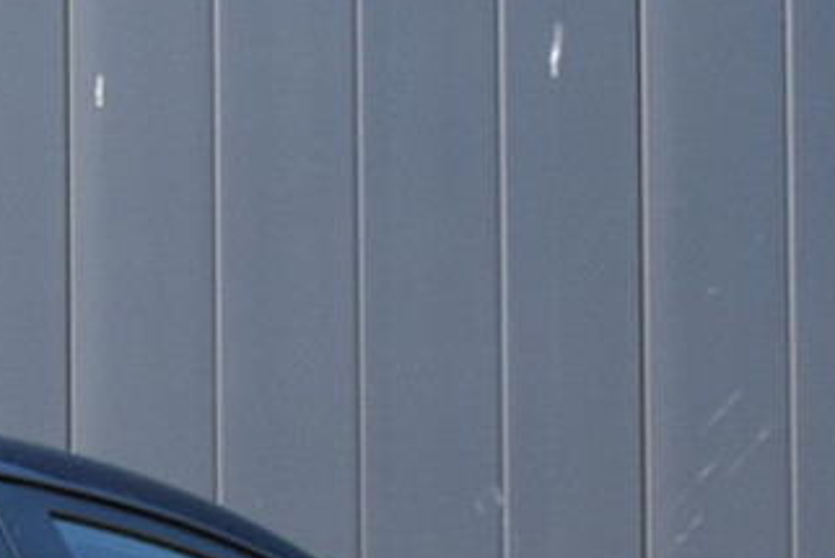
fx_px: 4390
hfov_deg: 10.5
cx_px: -464
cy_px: 1055
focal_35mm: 189
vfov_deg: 7.0
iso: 400
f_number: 8
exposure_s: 1/250
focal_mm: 29
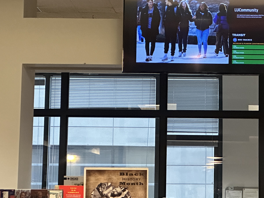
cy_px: -4
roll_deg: -0.9
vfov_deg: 8.7
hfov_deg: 11.7
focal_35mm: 169
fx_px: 1289
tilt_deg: +9.0
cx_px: 191
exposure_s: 1/60
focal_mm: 9
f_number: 2.8
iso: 640
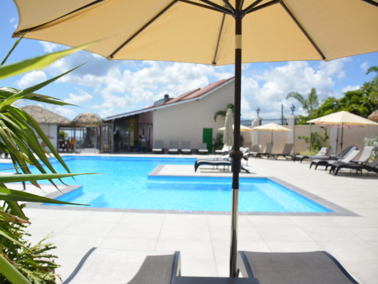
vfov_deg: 46.8
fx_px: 328
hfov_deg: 59.9
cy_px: 140
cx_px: 176
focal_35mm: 30
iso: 500
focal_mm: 18
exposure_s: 1/4000
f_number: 3.5
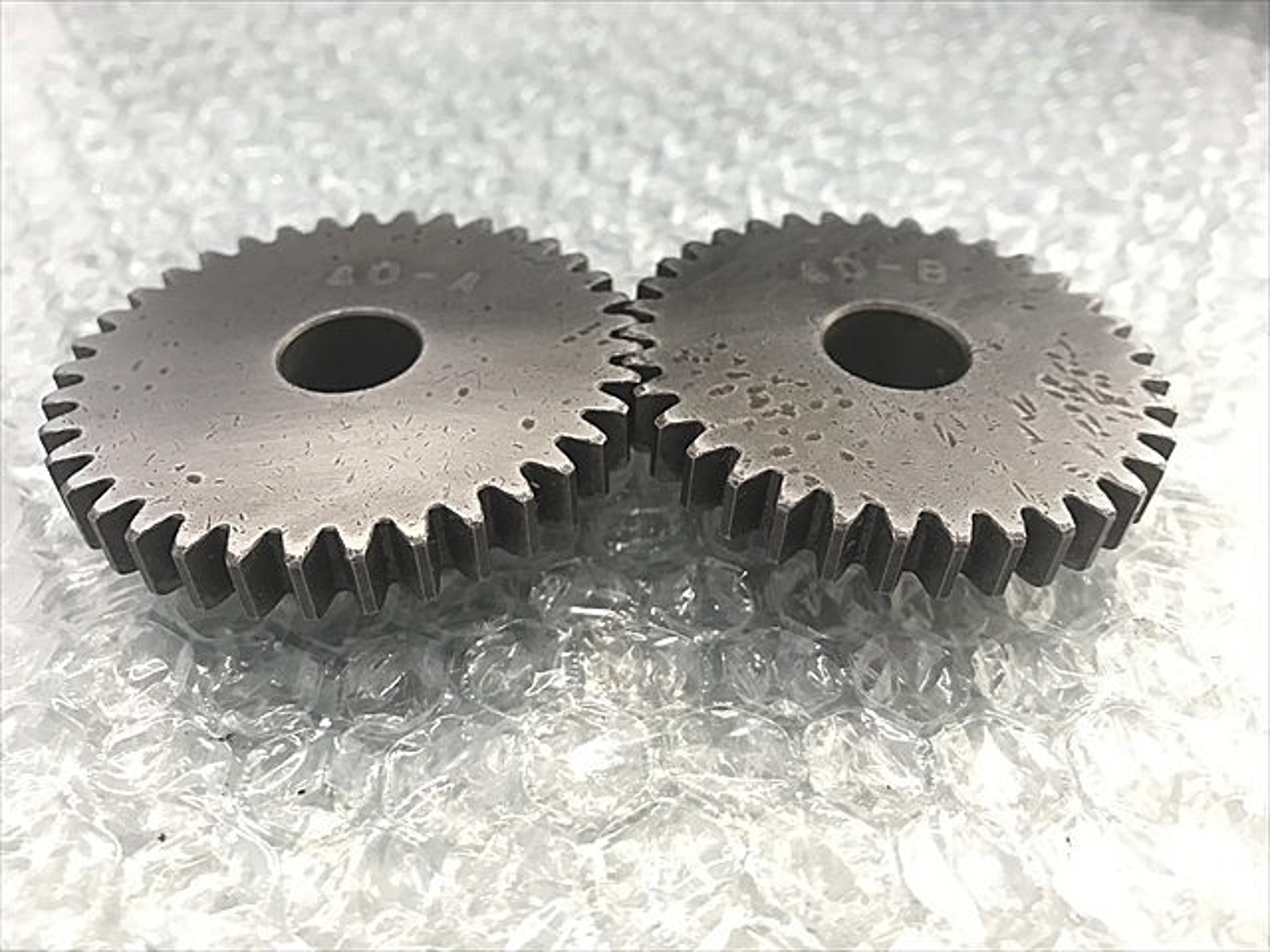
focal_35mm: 28
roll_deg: -0.8
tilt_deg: -41.9
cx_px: 635
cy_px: 476
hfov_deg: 63.4
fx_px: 1027
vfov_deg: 49.7
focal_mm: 3.99
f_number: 1.8
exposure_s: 1/20
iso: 40
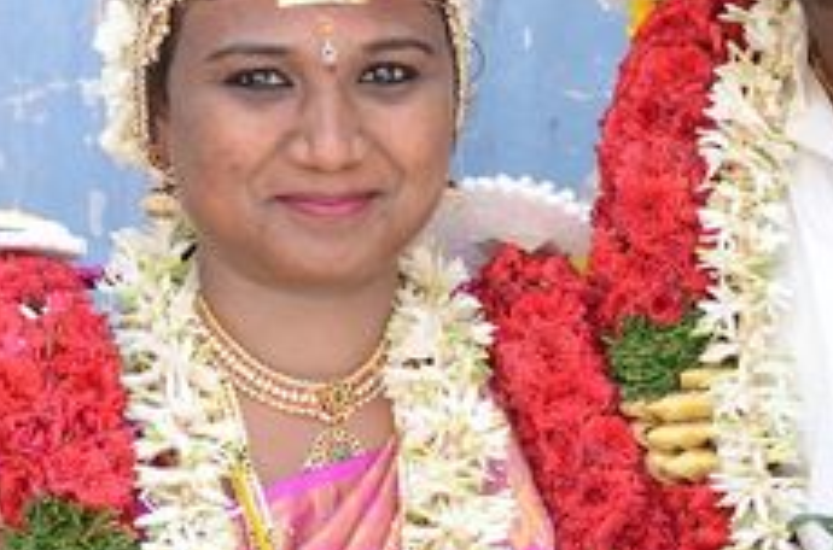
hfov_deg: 10.9
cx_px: 674
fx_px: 4361
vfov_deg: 7.2
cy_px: 112
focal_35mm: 189
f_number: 6.3
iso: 250
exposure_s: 1/125
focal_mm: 48
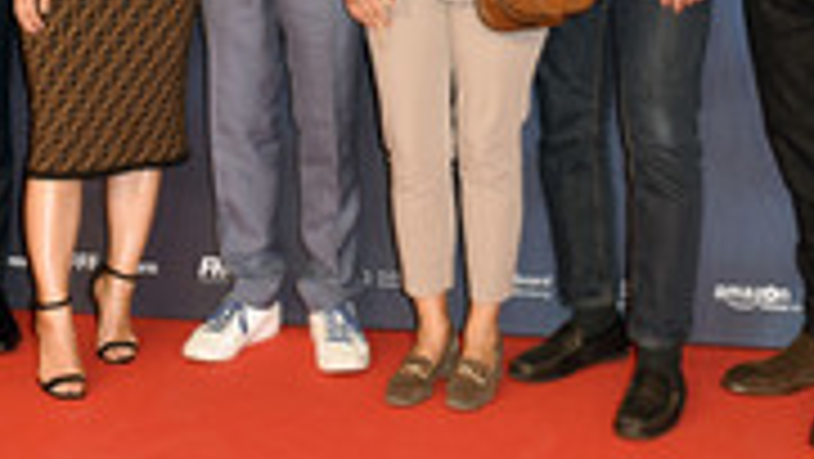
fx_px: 2030
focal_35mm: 94
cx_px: 367
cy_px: -162
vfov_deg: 12.4
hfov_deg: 22.7
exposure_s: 1/100
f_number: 6.3
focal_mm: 24
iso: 400
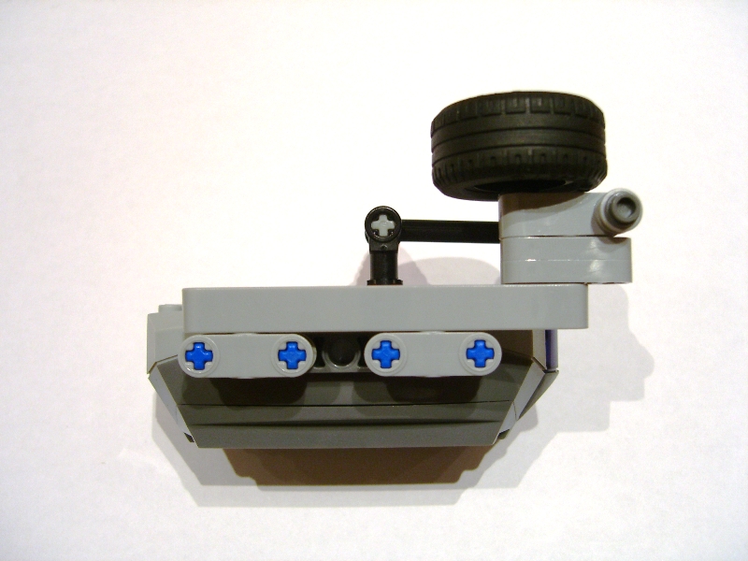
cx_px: 374
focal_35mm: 38
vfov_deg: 37.7
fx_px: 821
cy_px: 280
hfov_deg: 49.0
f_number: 2.8
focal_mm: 7.9
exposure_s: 1/40
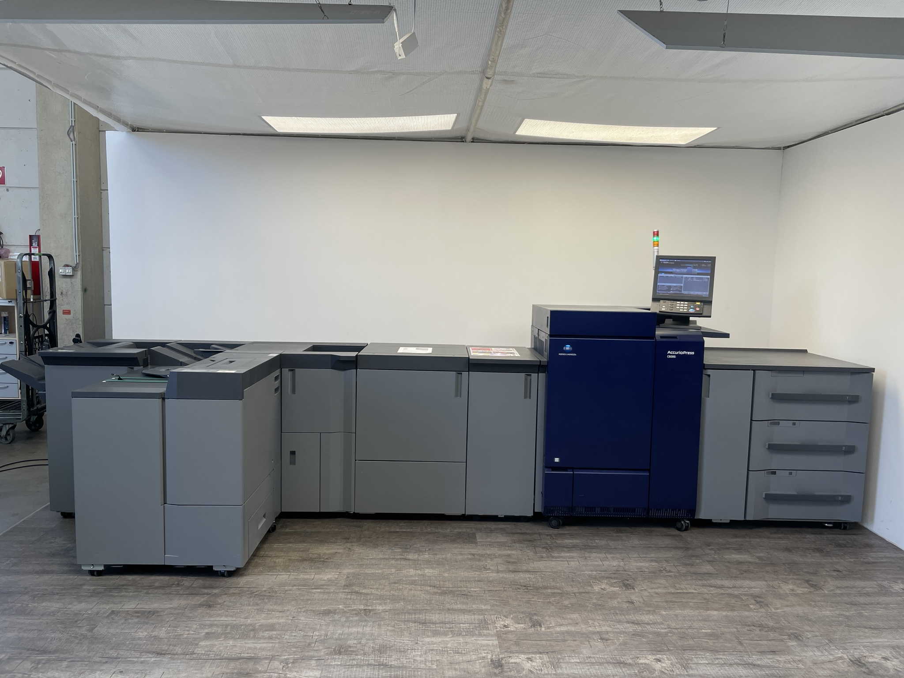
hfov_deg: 67.3
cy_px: 339
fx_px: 679
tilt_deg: -5.1
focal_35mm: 26
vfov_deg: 53.1
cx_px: 452
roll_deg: -1.4
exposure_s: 1/118
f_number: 1.6
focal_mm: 4.2
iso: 32
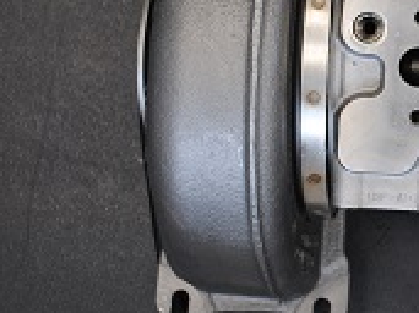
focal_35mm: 88
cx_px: 412
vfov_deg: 16.6
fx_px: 1064
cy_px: 45
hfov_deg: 21.5
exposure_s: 1/30
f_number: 4.2
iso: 220
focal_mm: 26
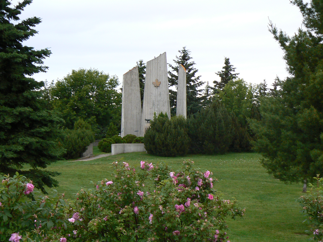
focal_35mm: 70
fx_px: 653
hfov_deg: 27.8
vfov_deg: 21.0
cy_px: 121
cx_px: 162
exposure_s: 1/25
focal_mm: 9.6
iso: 100
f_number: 3.2
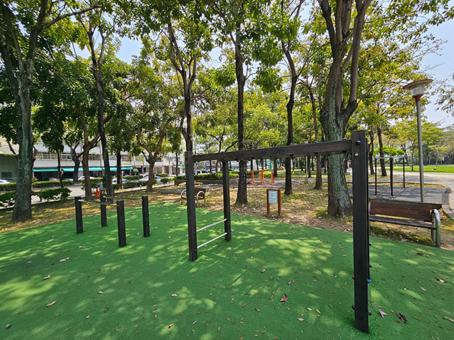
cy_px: 170
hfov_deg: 106.2
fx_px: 170
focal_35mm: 13
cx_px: 227
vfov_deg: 89.9
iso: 50
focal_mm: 2.2
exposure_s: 1/981
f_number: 2.2
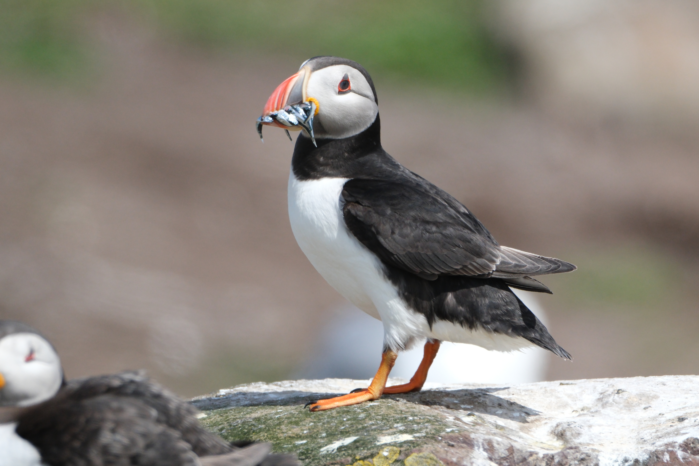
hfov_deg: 2.3
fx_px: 17476
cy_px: 233
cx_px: 350
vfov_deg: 1.5
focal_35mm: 900
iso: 1250
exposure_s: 1/2000
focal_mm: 600
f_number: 8
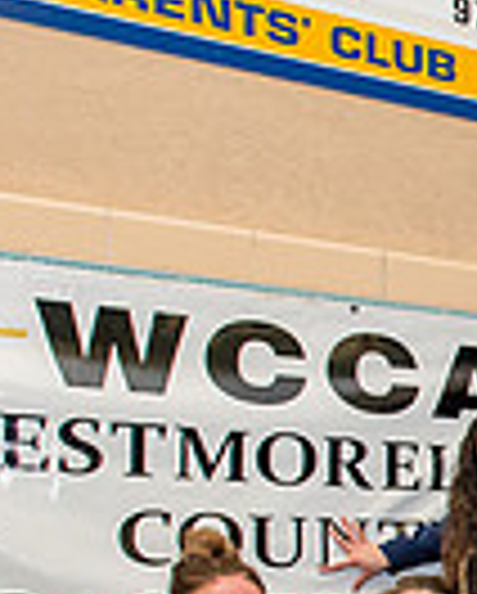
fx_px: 1338
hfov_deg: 15.6
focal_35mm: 76
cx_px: 982
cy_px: 653
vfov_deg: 23.5
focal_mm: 17
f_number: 8
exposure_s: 1/200
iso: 2000
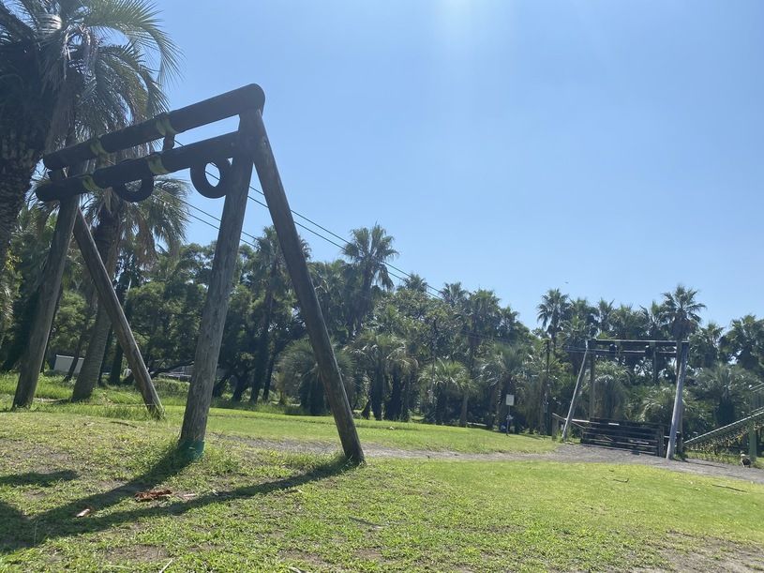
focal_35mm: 26
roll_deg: -6.5
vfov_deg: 53.1
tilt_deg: +11.7
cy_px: 286
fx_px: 574
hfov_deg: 67.3
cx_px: 382
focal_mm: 4.25
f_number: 1.8
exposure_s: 1/5236
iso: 32
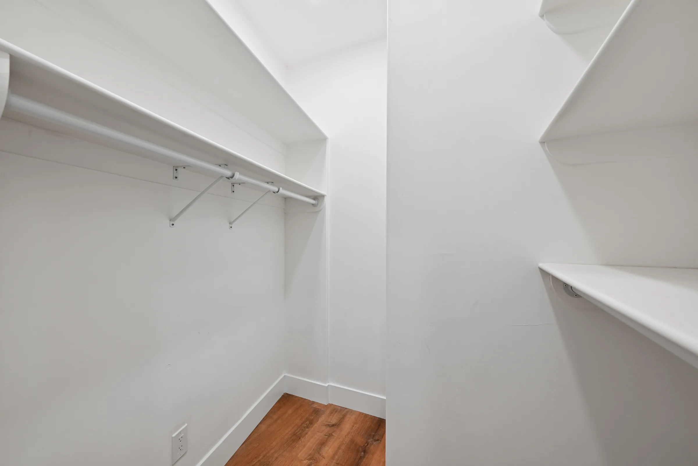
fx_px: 271
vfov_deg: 81.2
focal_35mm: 14
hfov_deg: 104.3
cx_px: 349
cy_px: 233
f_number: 8
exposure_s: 1/50
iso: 400
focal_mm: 14
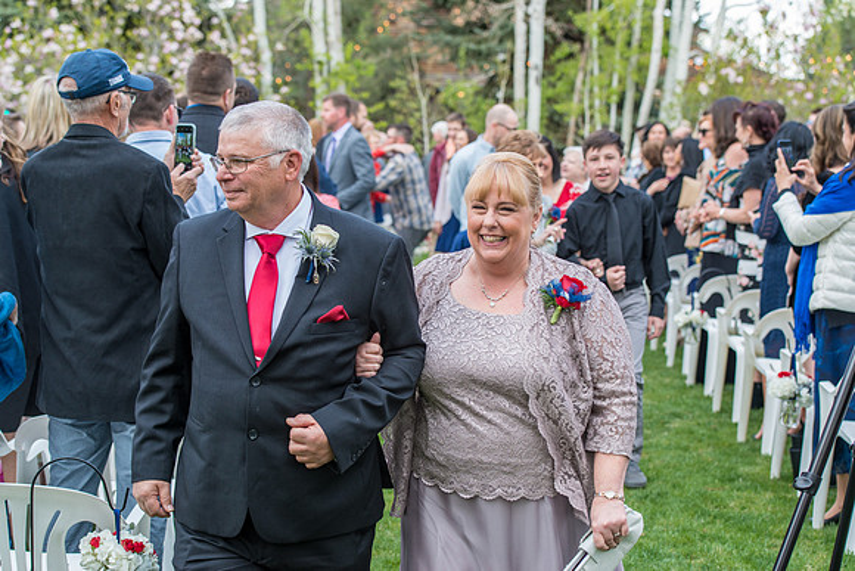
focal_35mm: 70
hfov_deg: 28.8
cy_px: 286
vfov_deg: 19.5
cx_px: 428
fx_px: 1663
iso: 400
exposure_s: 1/200
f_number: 5
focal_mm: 70
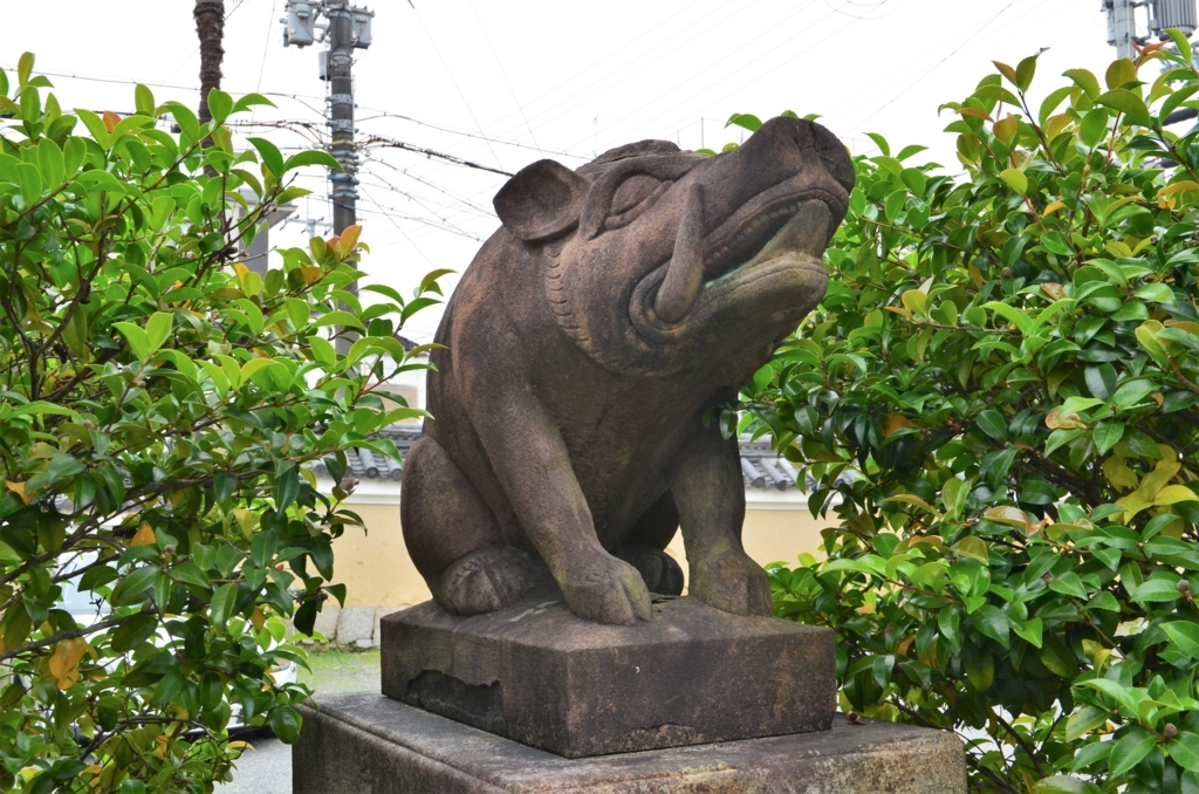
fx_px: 1446
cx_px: 600
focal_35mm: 44
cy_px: 397
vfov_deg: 30.7
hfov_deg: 45.0
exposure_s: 1/125
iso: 400
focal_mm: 29
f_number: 9
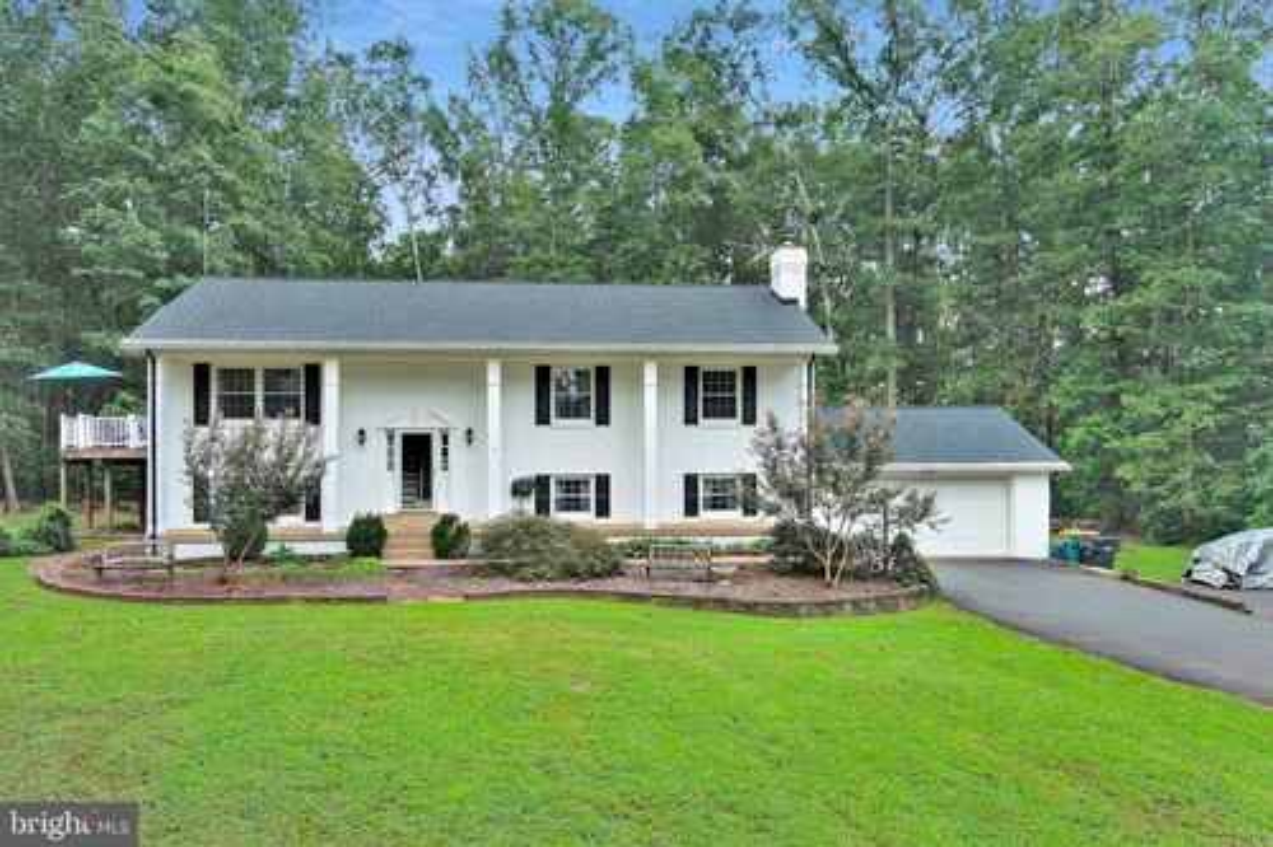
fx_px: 1025
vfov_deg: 44.9
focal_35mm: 29
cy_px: 424
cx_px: 636
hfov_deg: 63.7
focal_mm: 10.57
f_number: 2.8
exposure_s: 1/180
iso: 100
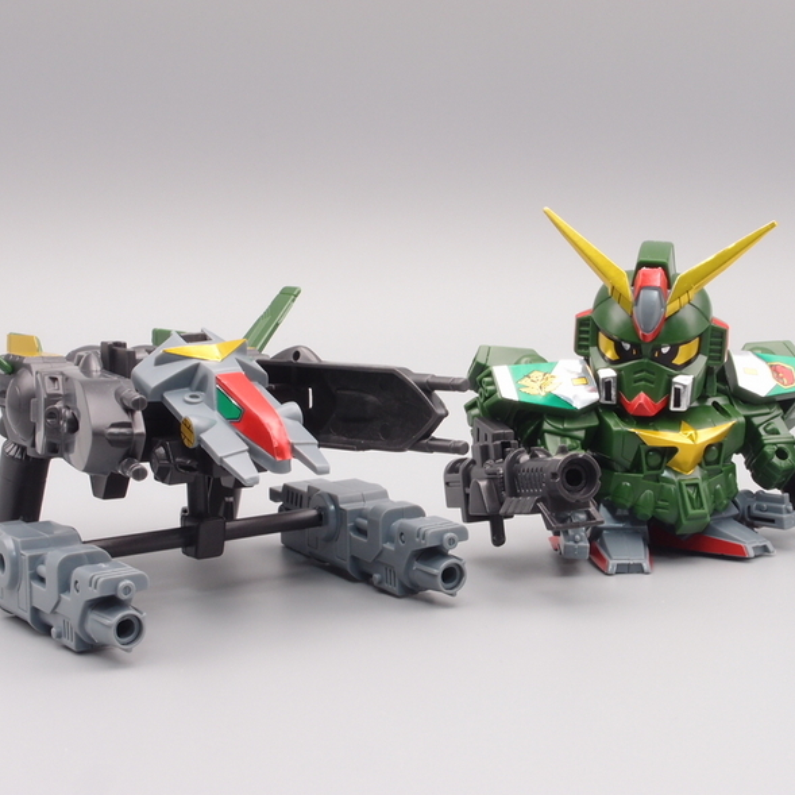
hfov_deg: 28.6
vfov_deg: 28.6
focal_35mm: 60
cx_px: 405
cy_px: 395
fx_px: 1559
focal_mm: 10.83
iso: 100
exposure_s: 1/5
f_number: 8
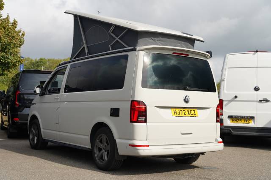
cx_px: 136
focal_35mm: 48
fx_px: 358
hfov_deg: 41.4
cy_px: 90
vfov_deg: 28.3
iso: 100
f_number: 5
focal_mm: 47.6
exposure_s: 1/250
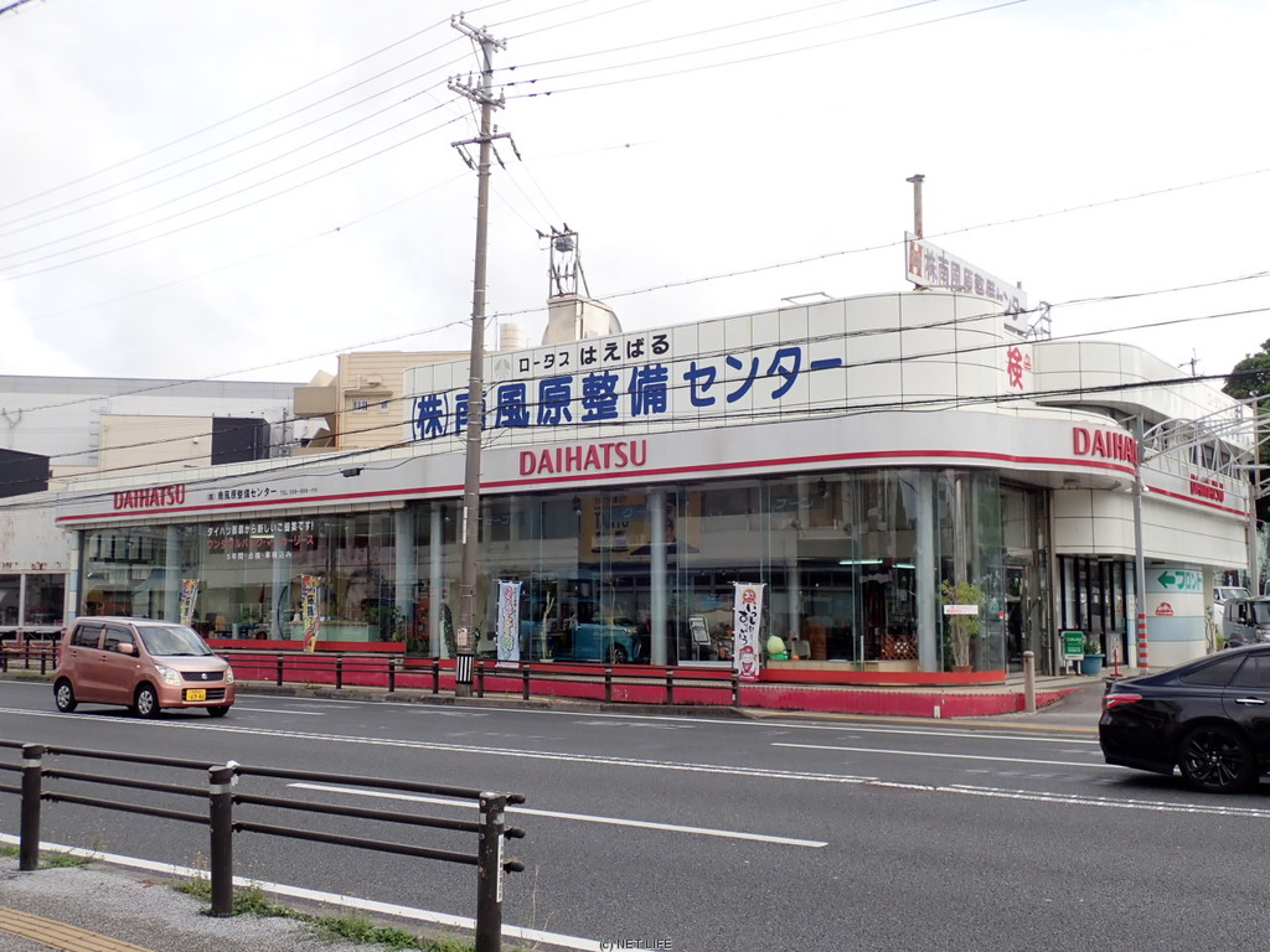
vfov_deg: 40.7
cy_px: 476
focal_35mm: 35
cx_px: 635
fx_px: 1284
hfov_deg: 52.6
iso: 100
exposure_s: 1/500
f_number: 3.5
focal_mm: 6.42
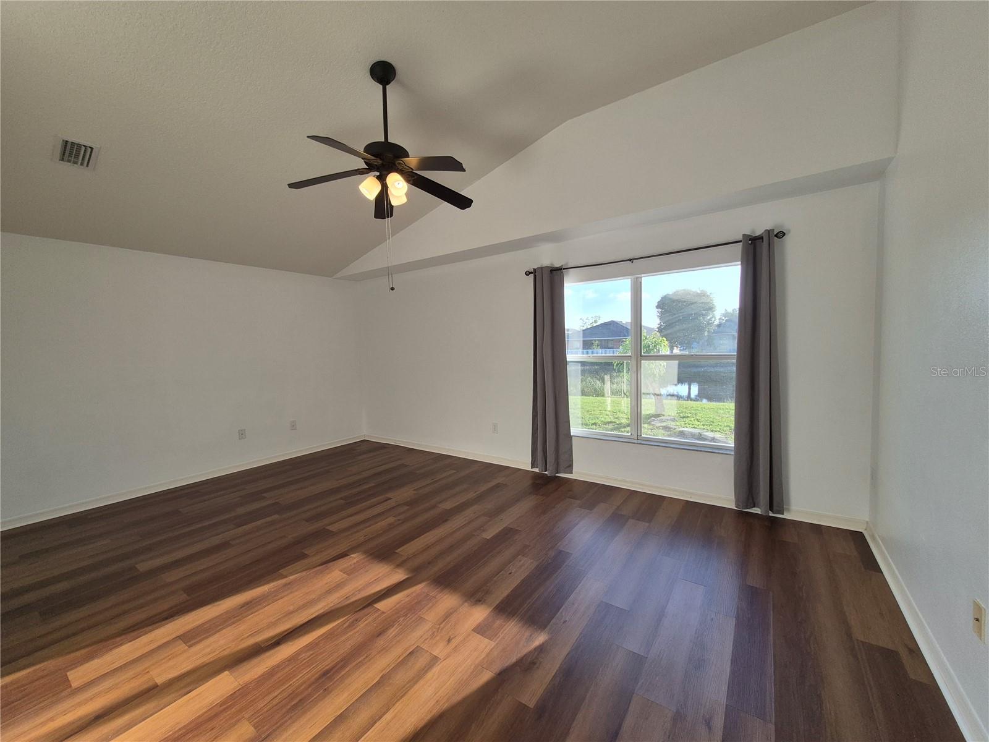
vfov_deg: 89.9
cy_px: 371
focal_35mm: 13
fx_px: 371
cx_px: 494
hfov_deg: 106.2
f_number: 2.2
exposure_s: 1/280
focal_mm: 1.74
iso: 50
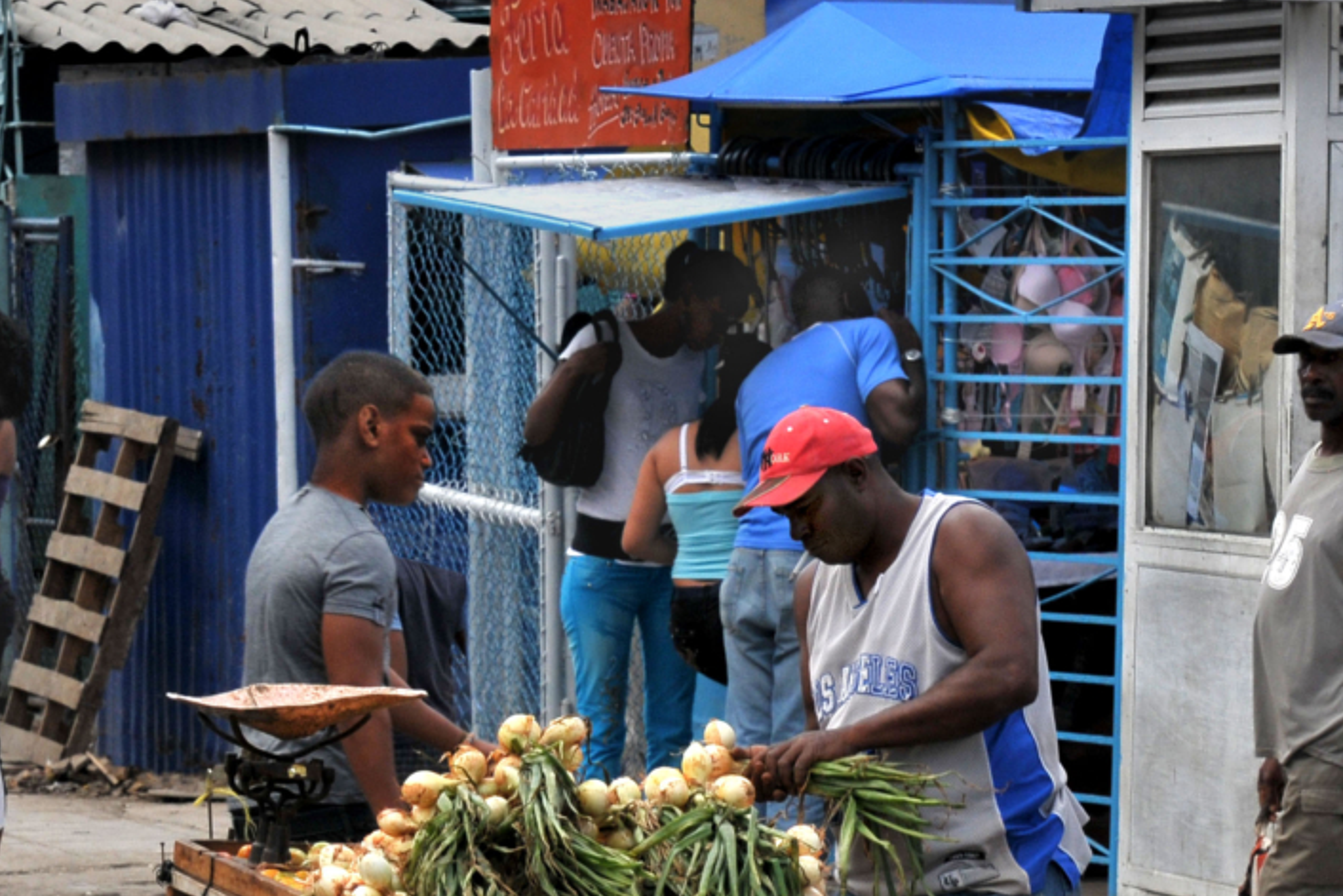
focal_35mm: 241
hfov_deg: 8.5
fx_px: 8992
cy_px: 493
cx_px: 445
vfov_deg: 5.7
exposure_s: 1/250
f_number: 10
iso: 200
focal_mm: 70
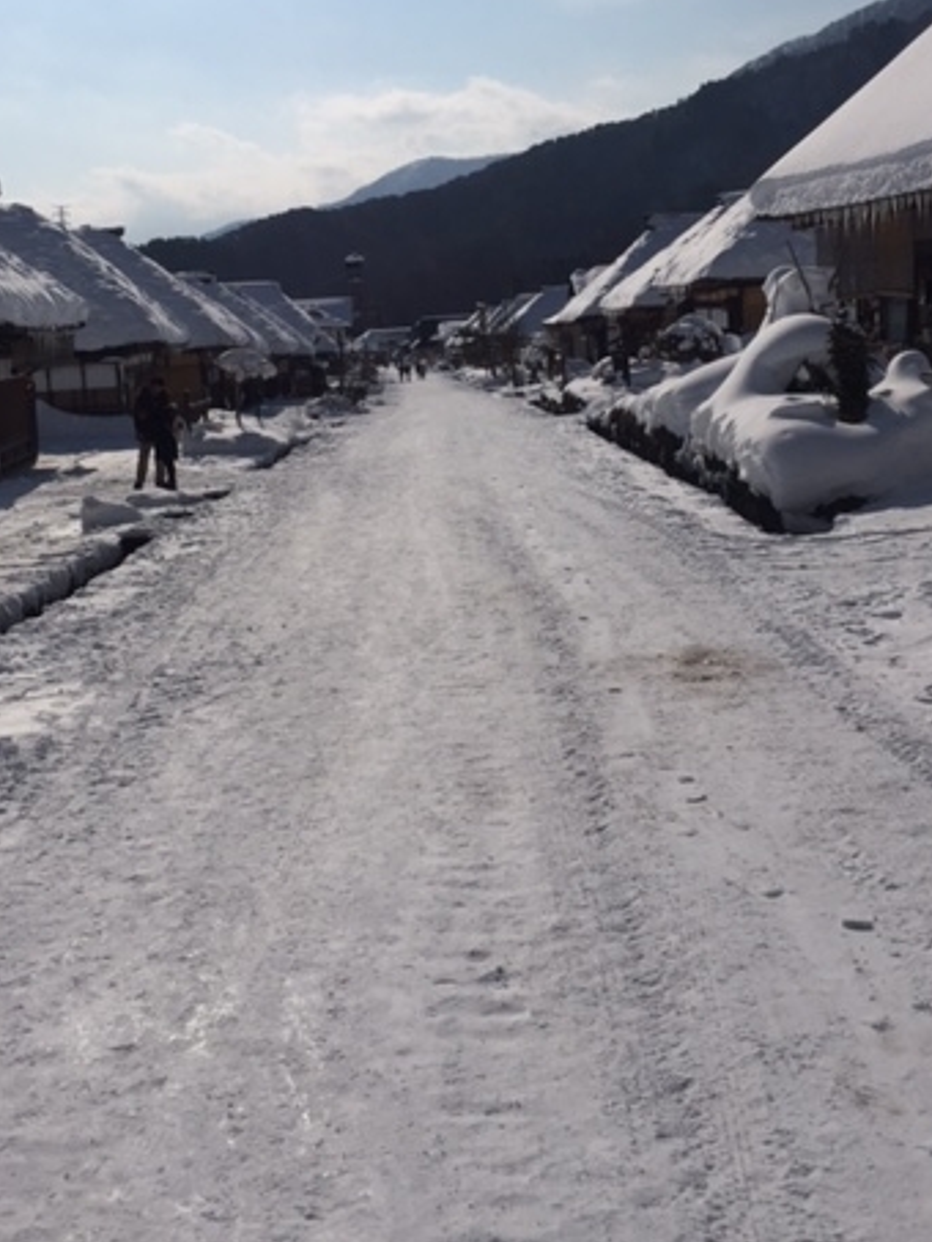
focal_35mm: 41
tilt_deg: -5.0
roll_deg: +2.5
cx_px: 436
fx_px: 1471
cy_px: 409
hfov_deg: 35.1
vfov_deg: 45.0
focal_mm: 4.15
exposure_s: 1/20000
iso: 40
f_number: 2.2
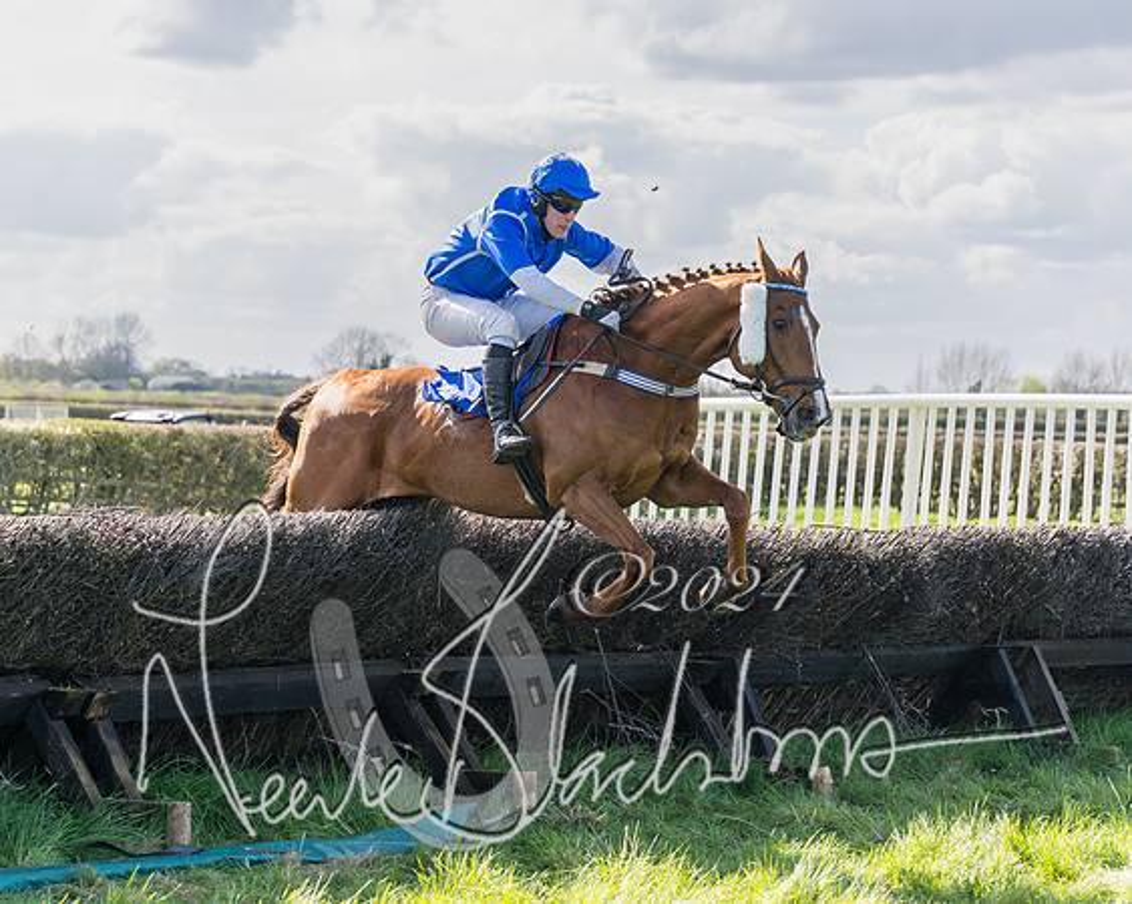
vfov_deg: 15.4
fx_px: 3336
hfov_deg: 19.3
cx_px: 597
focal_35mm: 100
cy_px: 405
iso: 400
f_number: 4
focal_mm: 70
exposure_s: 1/2000
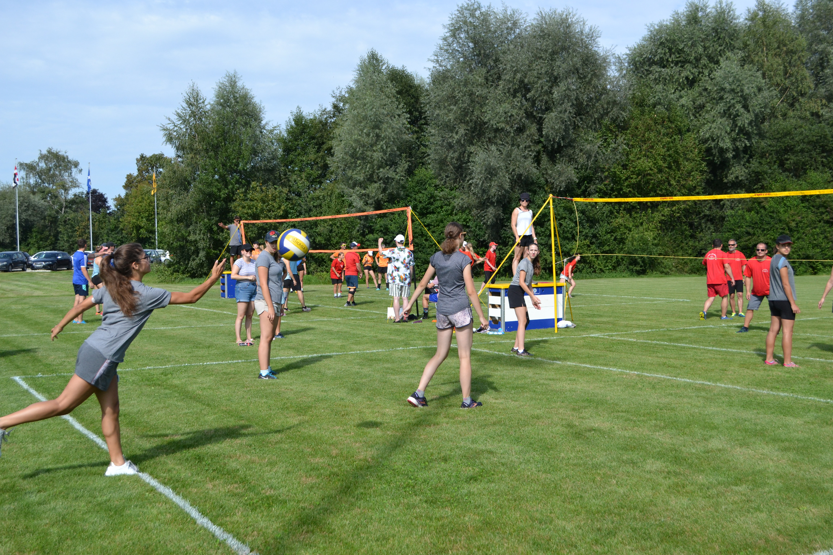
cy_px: 278
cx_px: 416
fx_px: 902
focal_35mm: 39
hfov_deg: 49.6
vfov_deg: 34.2
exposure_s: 1/1600
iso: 400
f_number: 5.6
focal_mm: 26
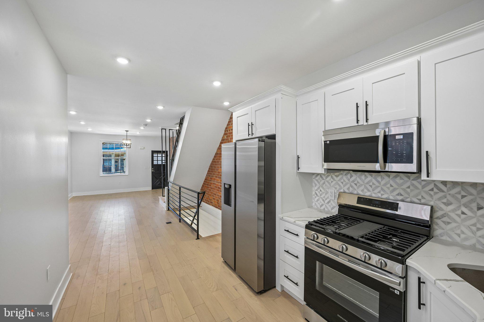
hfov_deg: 104.3
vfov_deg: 81.2
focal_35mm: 14
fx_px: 188
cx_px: 242
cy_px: 161
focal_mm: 14
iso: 400
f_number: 8
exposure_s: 1/15
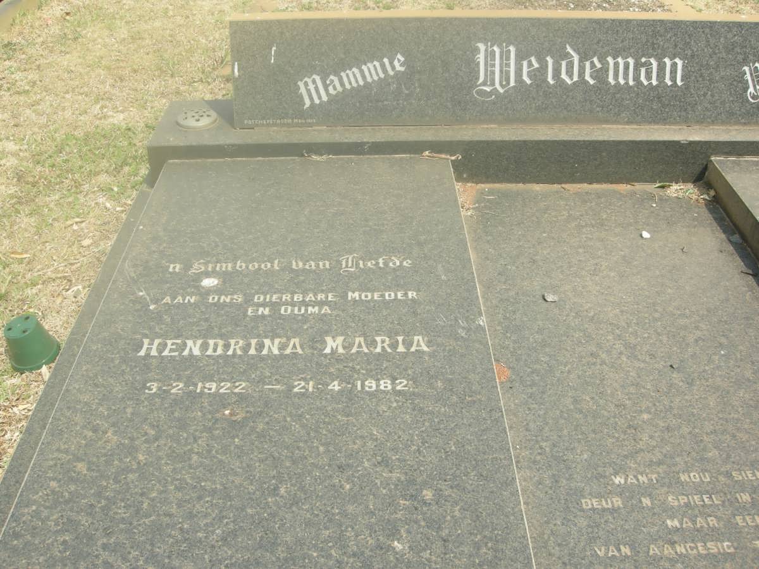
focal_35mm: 36
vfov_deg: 39.7
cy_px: 284
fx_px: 789
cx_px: 380
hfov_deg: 51.4
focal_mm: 7.5
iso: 64
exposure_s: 1/174
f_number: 4.8
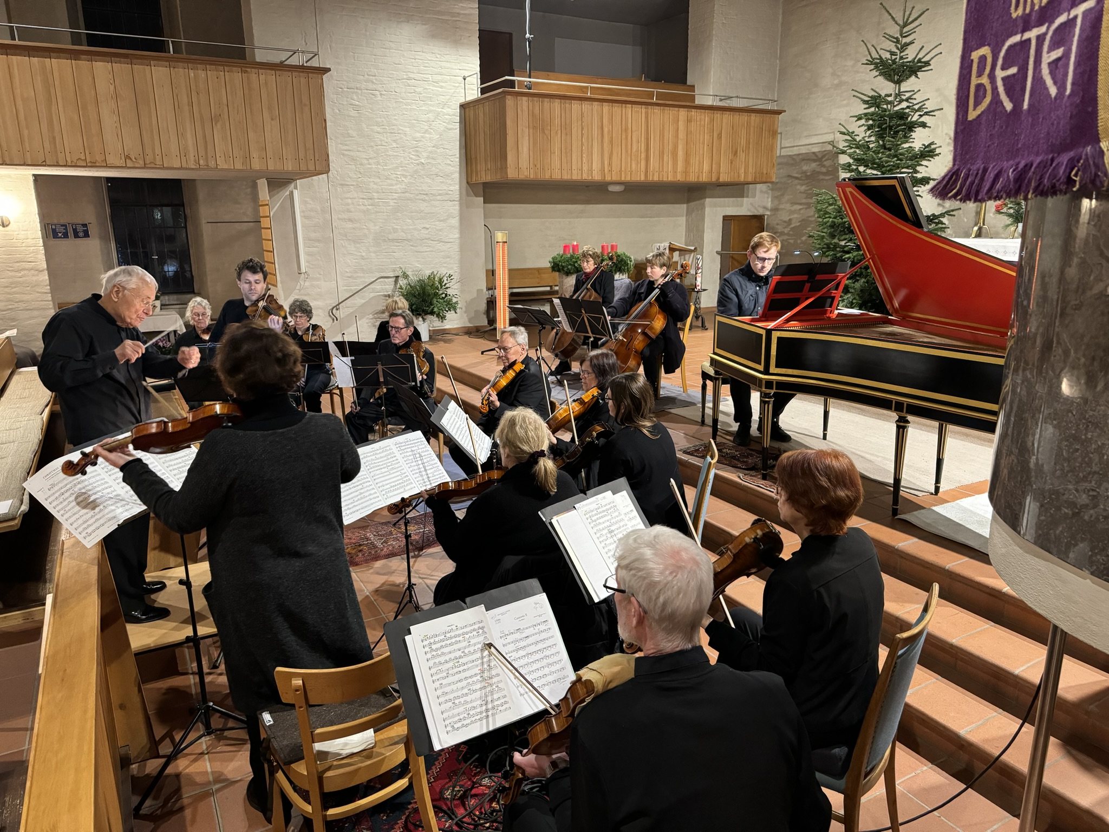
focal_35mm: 24
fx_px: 769
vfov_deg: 56.8
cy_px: 416
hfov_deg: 71.6
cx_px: 554
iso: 640
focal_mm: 6.86
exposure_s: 1/50
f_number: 1.78
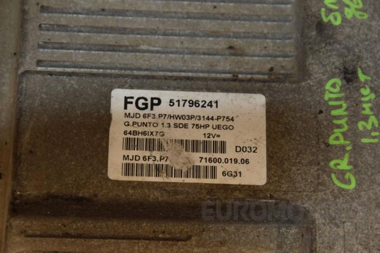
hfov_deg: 13.0
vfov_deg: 8.7
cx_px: 190
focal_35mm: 158
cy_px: 126
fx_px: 1662
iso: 800
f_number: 8
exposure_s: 1/200
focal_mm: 105
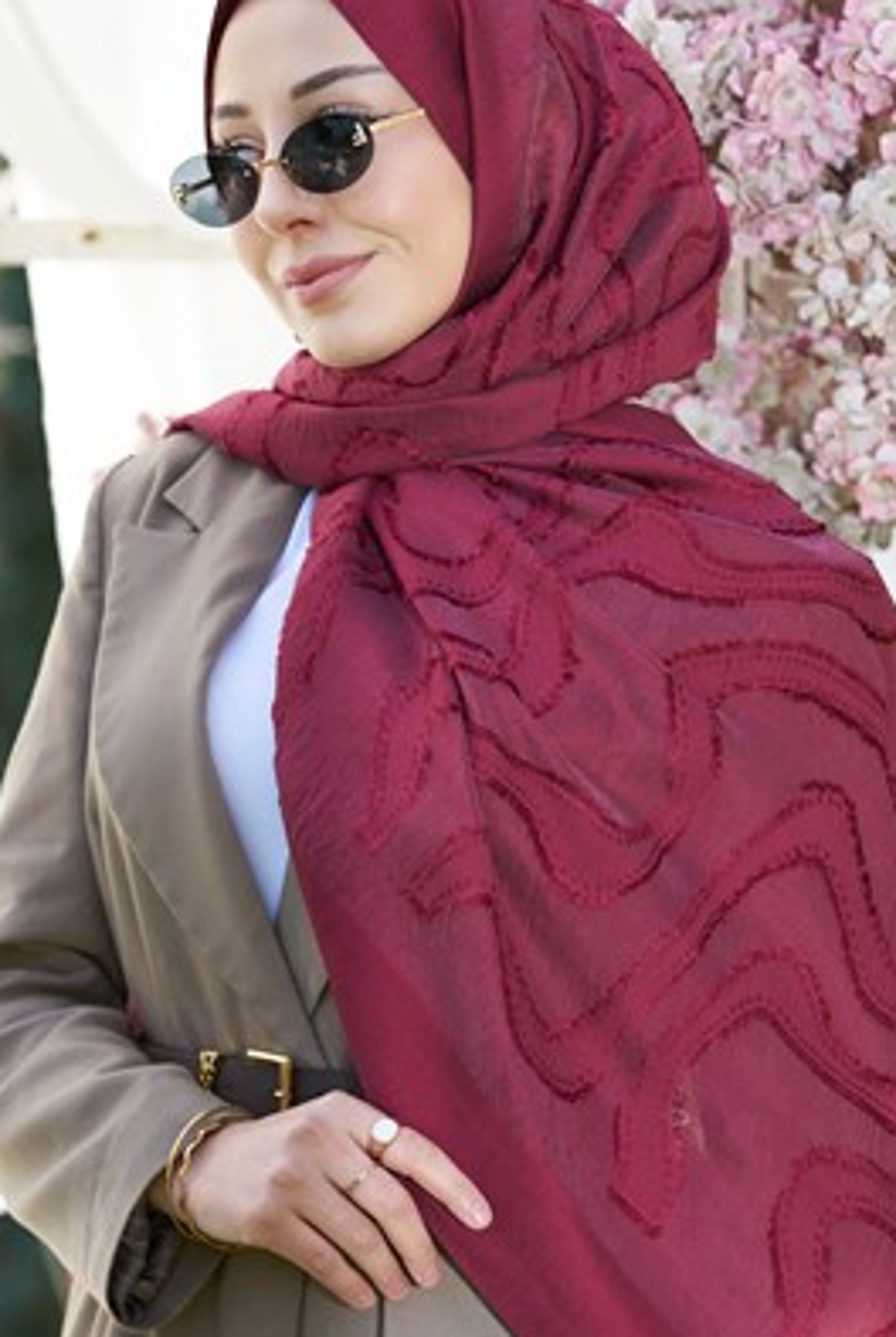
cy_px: 567
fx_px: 4464
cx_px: 465
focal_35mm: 120
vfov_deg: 17.0
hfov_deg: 11.5
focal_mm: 102
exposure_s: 1/320
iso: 200
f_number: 4
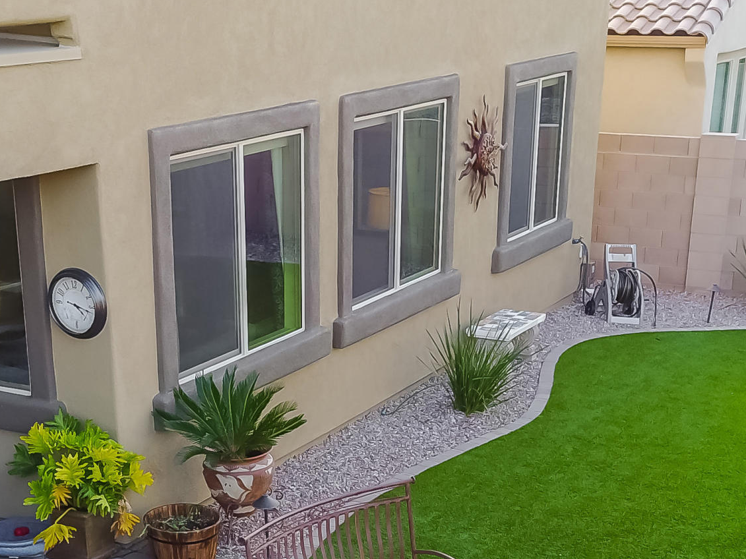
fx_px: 1487
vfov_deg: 20.6
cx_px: 342
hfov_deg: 28.2
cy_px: 553
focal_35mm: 69
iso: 100
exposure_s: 1/100
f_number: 2.2
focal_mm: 4.73
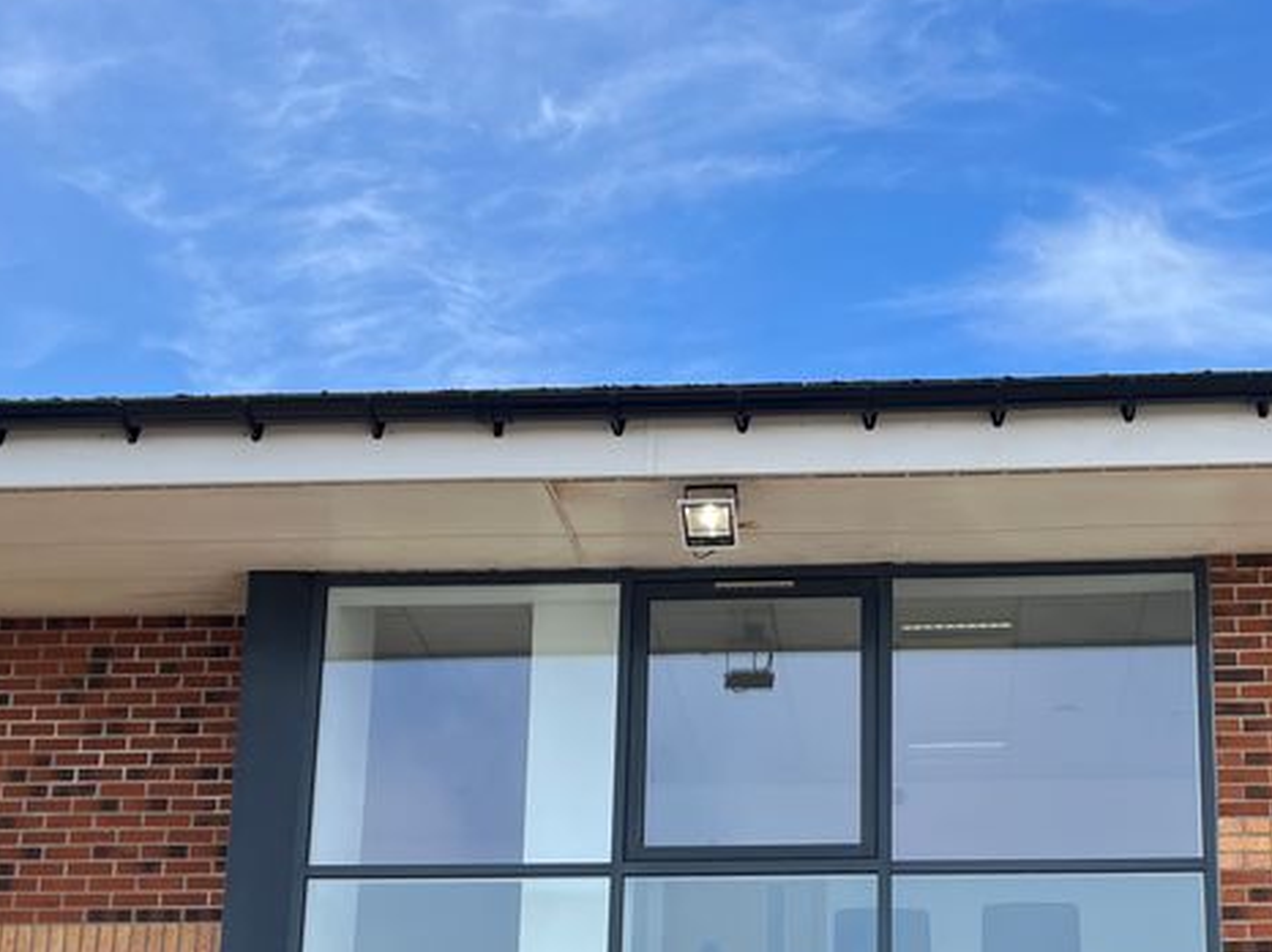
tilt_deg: +14.4
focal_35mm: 62
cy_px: 893
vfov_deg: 22.9
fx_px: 2277
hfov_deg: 31.0
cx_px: 830
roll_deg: -0.3
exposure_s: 1/1832
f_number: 1.6
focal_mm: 5.1
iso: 50
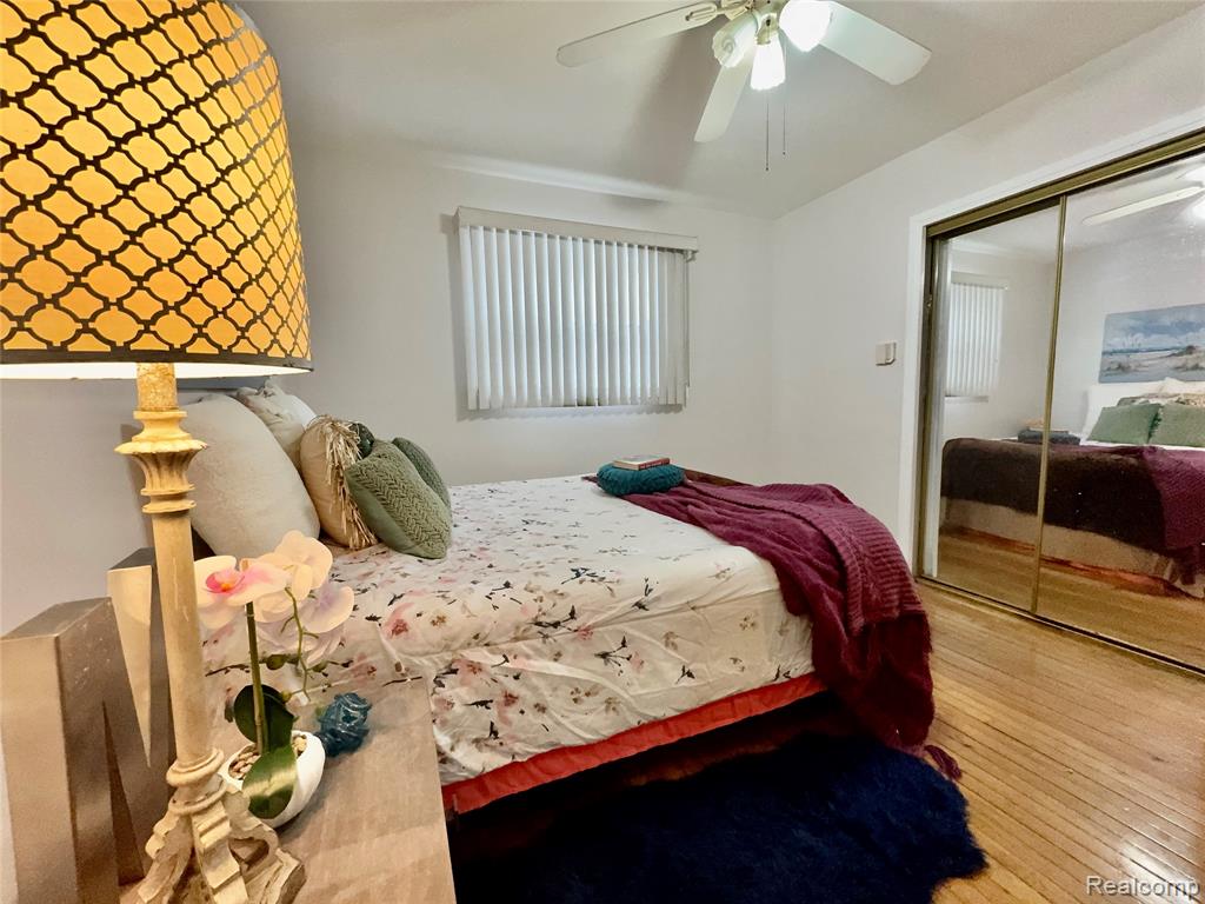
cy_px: 452
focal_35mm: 14
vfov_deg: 85.7
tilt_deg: -5.3
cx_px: 602
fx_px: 487
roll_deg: +1.2
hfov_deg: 102.1
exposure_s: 1/60
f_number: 2.2
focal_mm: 2.22
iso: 200
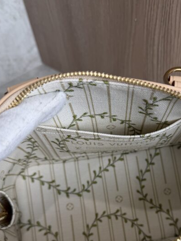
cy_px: 178
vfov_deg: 49.5
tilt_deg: -51.6
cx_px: 123
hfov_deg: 39.1
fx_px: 251
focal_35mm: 36
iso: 64
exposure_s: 1/120
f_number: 1.78
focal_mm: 6.76
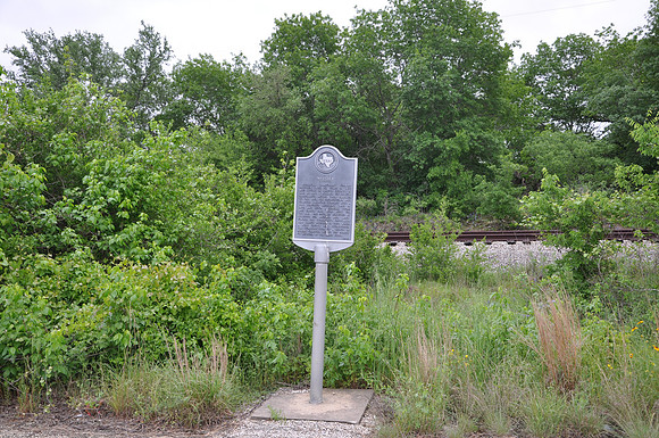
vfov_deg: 35.4
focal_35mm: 38
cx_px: 330
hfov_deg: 51.3
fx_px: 685
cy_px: 219
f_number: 6.3
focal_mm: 25
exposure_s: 1/40
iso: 200
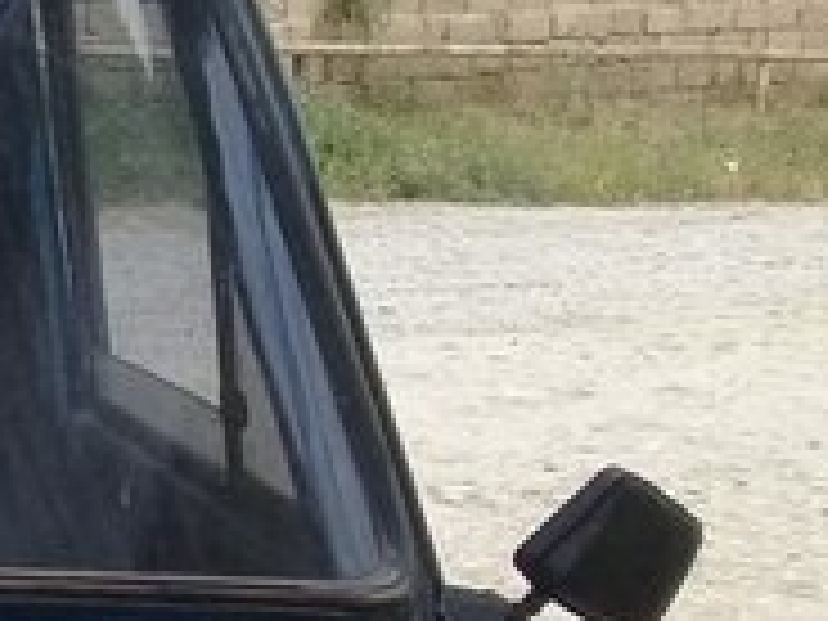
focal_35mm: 111
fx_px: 2655
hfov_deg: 15.6
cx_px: -572
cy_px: 857
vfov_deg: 12.8
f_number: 2.2
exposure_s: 1/1004
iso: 50
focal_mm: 3.3
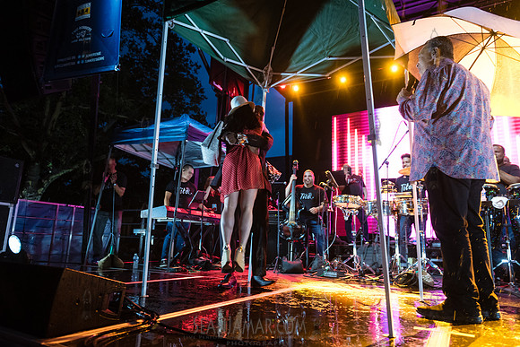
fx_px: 347
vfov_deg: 53.2
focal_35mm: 24
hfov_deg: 73.7
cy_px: 174
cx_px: 260
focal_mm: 24
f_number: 3.5
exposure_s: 1/160
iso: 3200
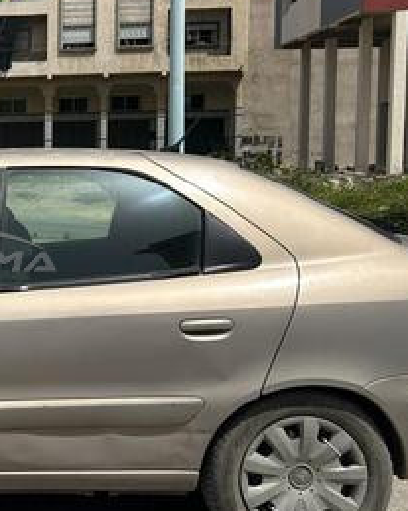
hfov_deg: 21.6
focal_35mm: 64
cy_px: 232
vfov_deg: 29.6
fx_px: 967
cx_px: -118
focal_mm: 5.7
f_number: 1.5
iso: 50
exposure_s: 1/5587
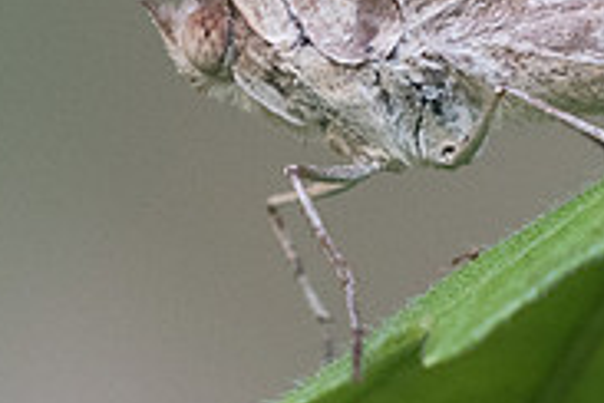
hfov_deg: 2.2
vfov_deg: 1.4
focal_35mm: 951
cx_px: 406
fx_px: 15954
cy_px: -263
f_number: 6.3
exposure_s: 1/160
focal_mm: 150
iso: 1000
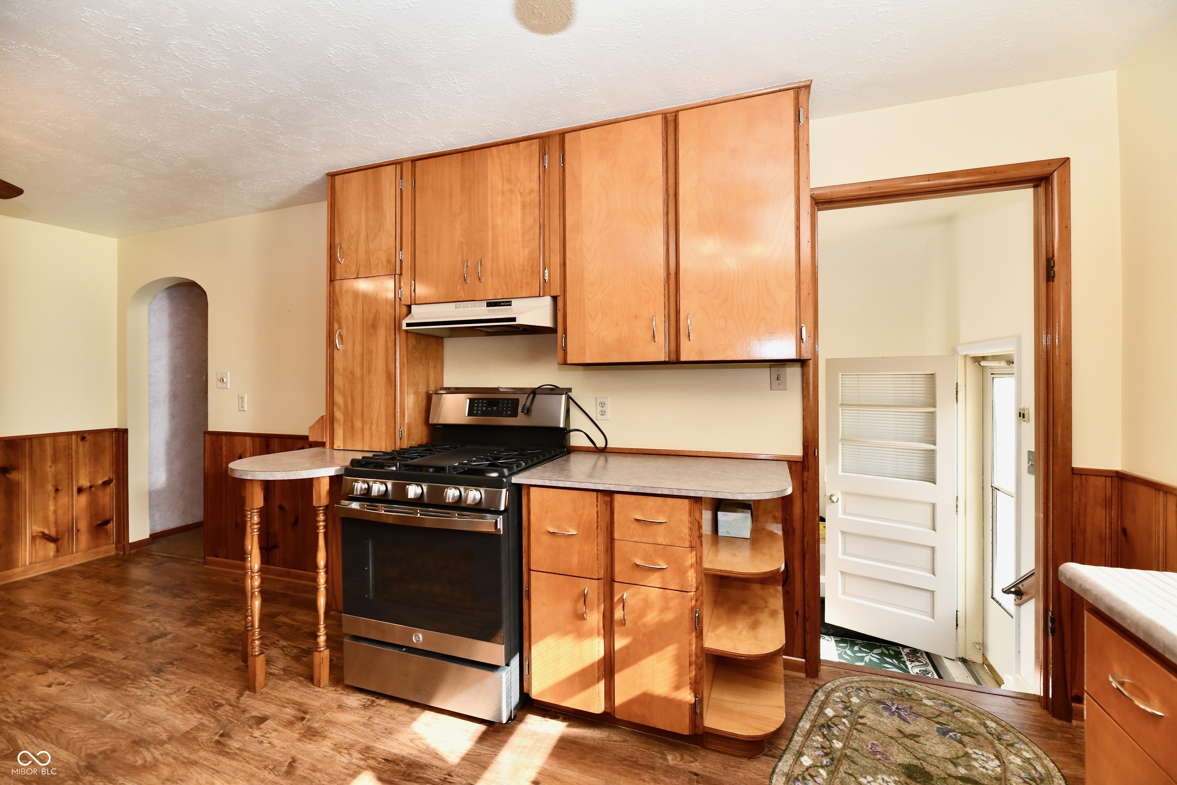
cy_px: 392
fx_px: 458
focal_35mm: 14
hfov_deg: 104.3
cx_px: 588
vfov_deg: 81.2
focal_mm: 14
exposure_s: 1/80
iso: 640
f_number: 6.3
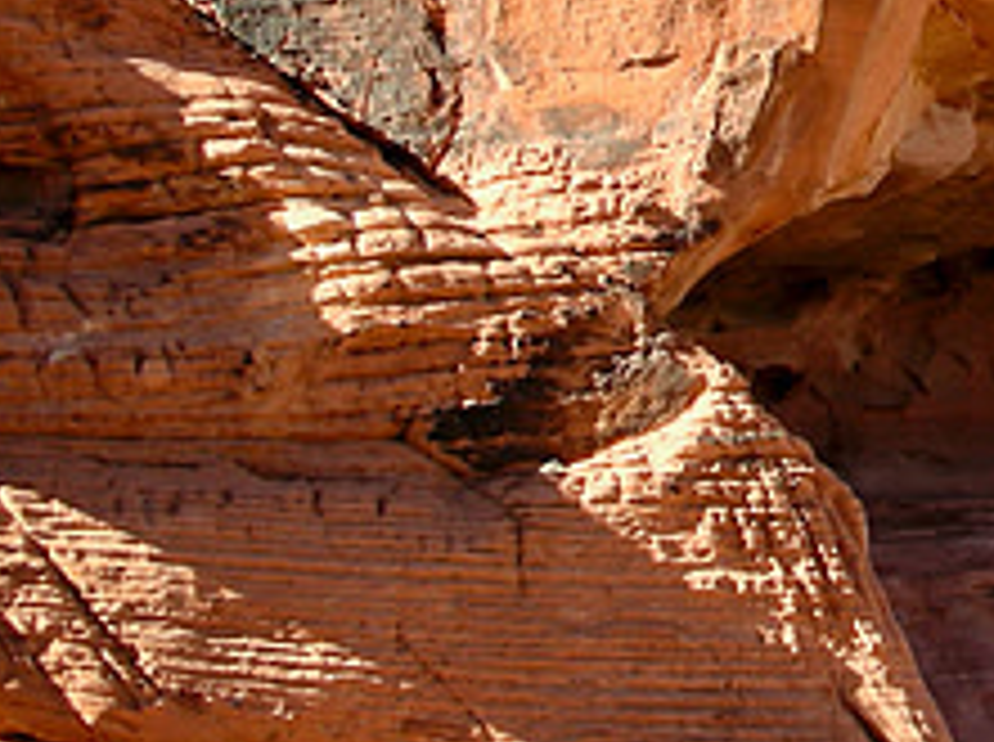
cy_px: 38
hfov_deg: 20.1
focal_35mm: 92
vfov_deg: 15.8
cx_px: 1160
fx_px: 2637
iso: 50
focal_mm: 5.8
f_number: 3
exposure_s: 1/258
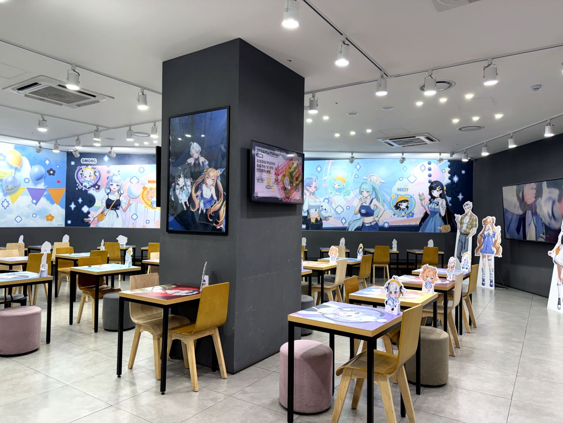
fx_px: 390
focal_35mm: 24
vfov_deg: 56.8
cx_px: 282
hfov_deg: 71.6
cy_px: 212
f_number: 1.78
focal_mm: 6.76
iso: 100
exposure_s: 1/60
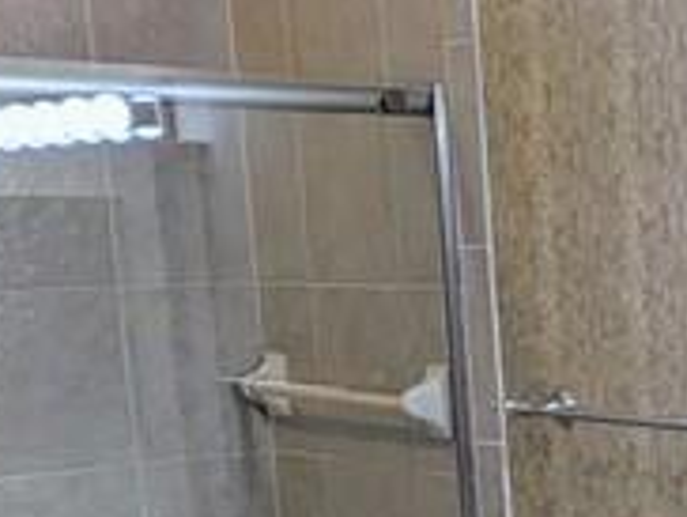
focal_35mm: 90
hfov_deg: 19.1
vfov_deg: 15.9
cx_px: 1025
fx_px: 1789
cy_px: 596
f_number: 2.2
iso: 57
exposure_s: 1/60
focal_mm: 2.35
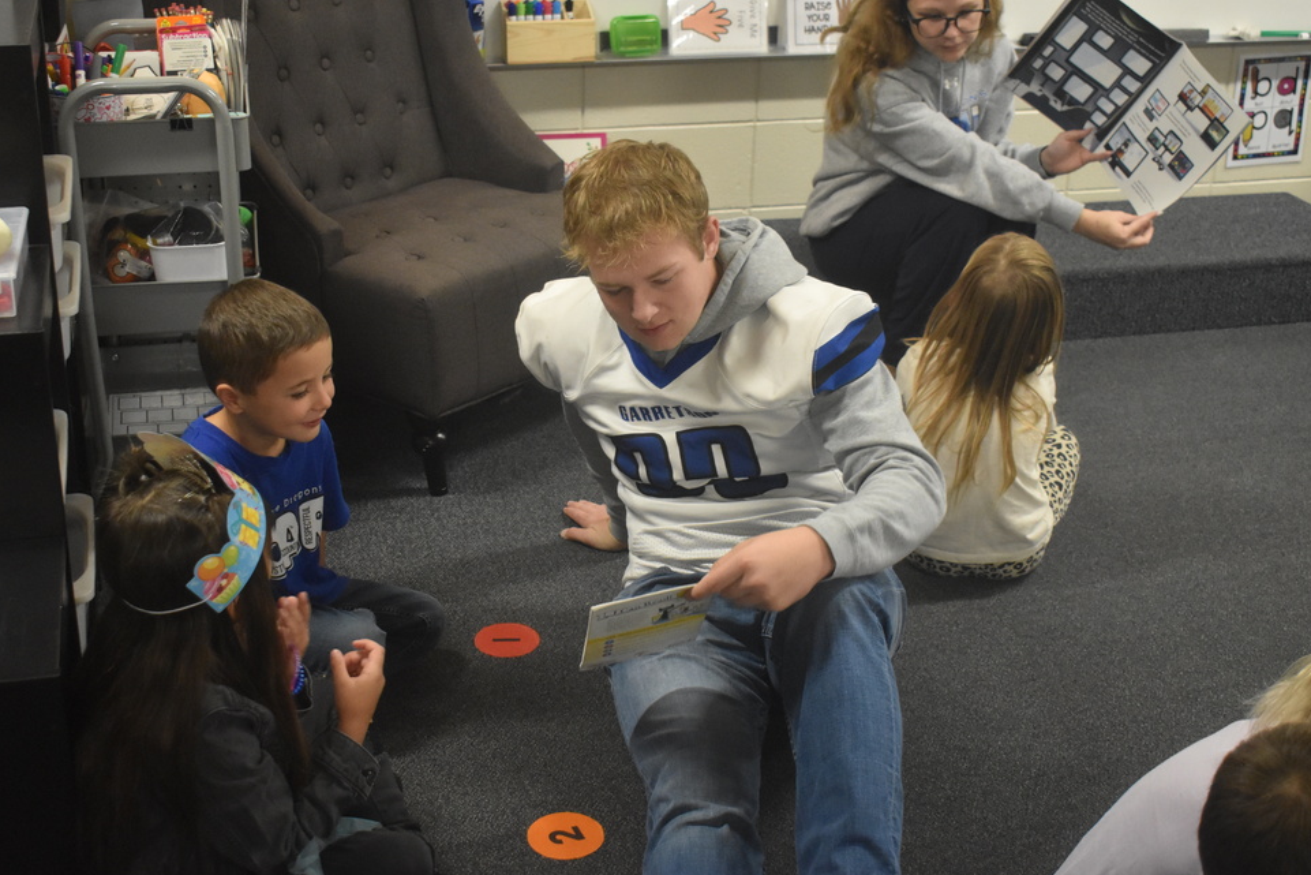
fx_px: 1804
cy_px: 455
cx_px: 664
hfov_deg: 39.9
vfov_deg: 27.2
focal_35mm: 50
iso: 3200
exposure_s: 1/100
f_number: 4.2
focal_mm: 31
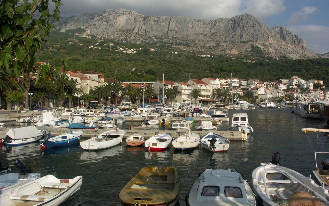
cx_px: 164
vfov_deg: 40.6
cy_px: 102
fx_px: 278
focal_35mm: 31
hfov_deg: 61.2
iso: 64
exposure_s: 1/400
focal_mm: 7.55
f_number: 8
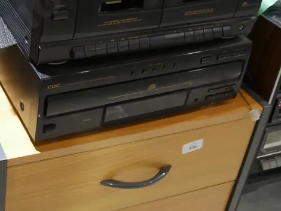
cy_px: 18
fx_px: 495
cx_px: 26
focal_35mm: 61
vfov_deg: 23.4
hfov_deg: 30.2
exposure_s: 1/60
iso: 640
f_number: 3.5
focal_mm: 14
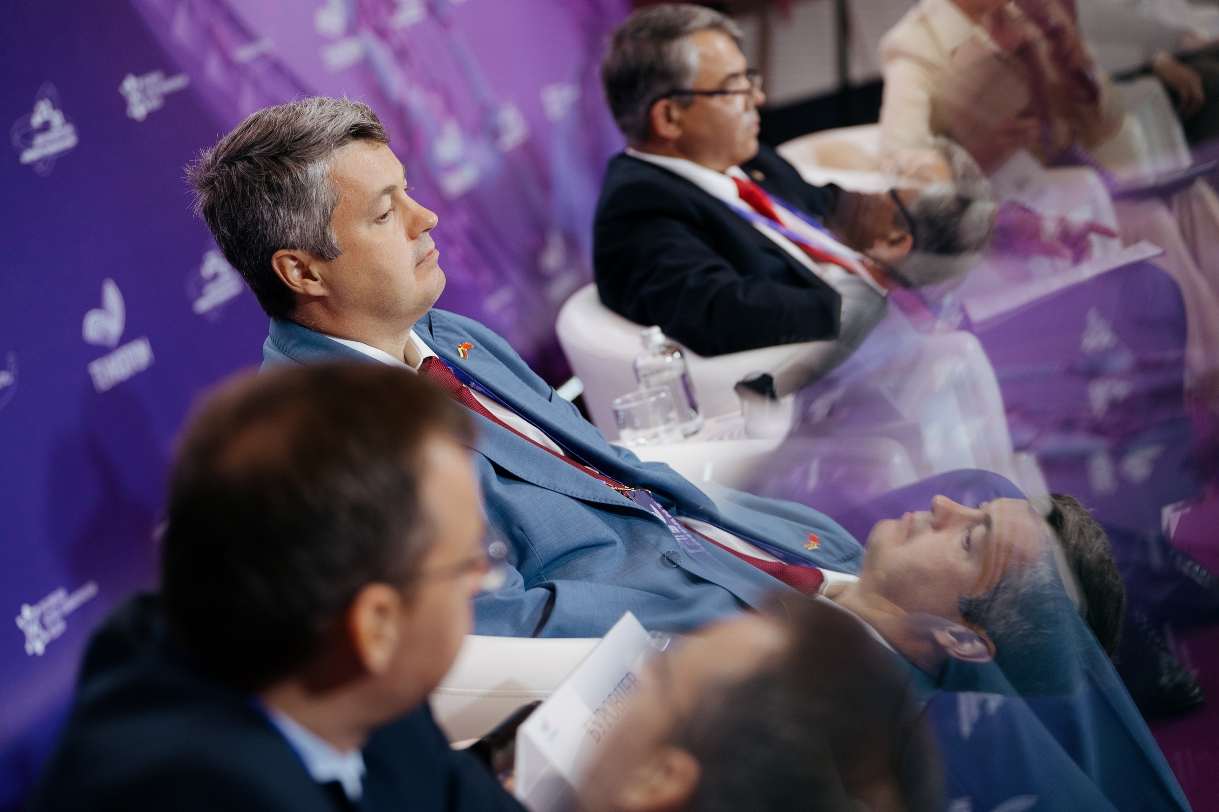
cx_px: 610
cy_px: 406
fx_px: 2708
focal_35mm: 80
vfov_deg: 17.1
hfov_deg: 25.4
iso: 1000
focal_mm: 80
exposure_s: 1/320
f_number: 2.5
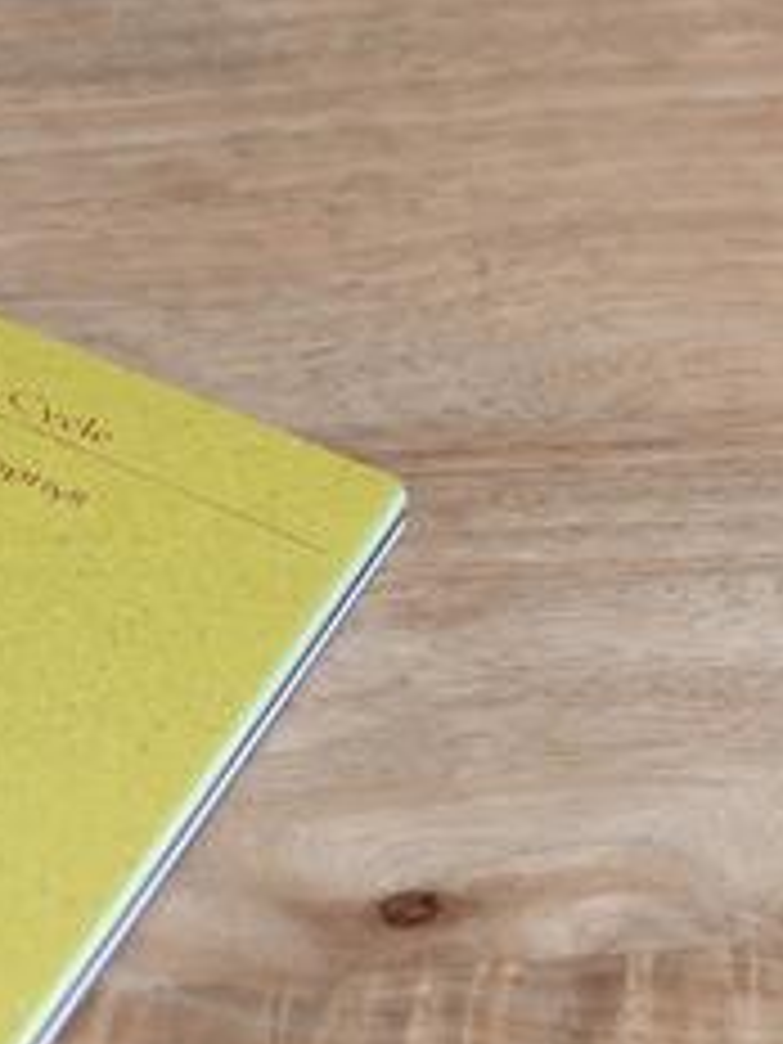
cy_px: 162
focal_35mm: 455
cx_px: -403
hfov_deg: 3.3
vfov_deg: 4.4
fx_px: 13723
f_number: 6.3
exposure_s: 1/160
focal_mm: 105
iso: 320
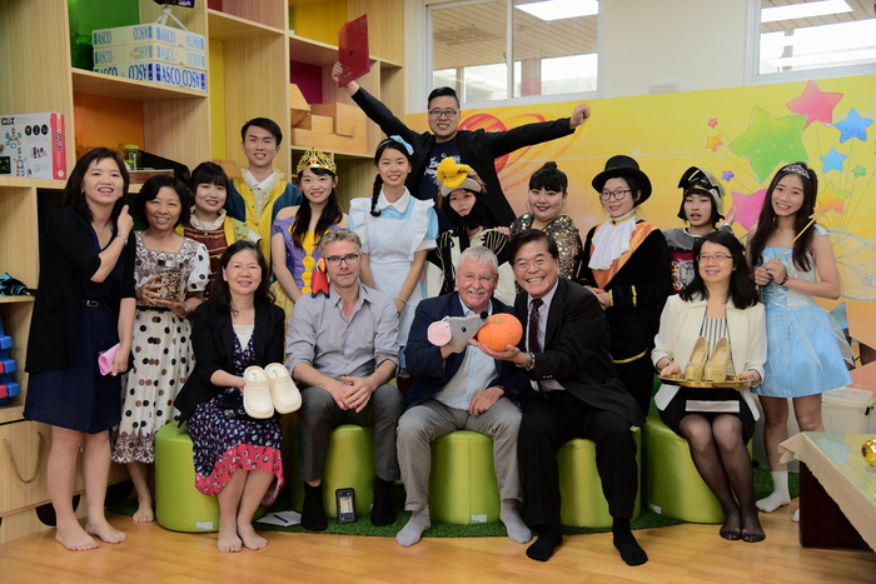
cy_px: 292
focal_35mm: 38
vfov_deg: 35.1
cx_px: 438
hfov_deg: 50.7
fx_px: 925
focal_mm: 38
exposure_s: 1/100
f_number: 4
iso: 560
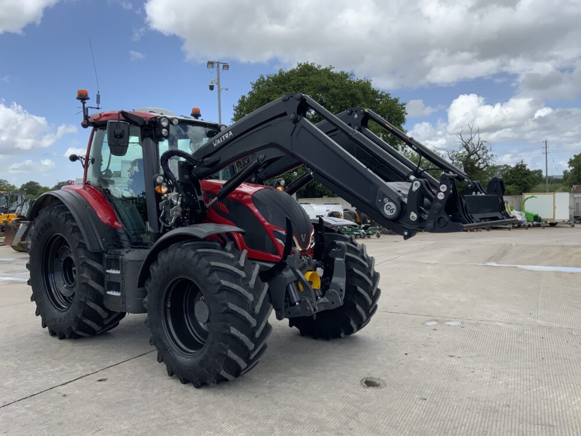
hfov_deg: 60.0
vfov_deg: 46.8
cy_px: 218
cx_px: 293
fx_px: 503
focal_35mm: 30
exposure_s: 1/1144
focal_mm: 3
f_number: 1.8
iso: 16
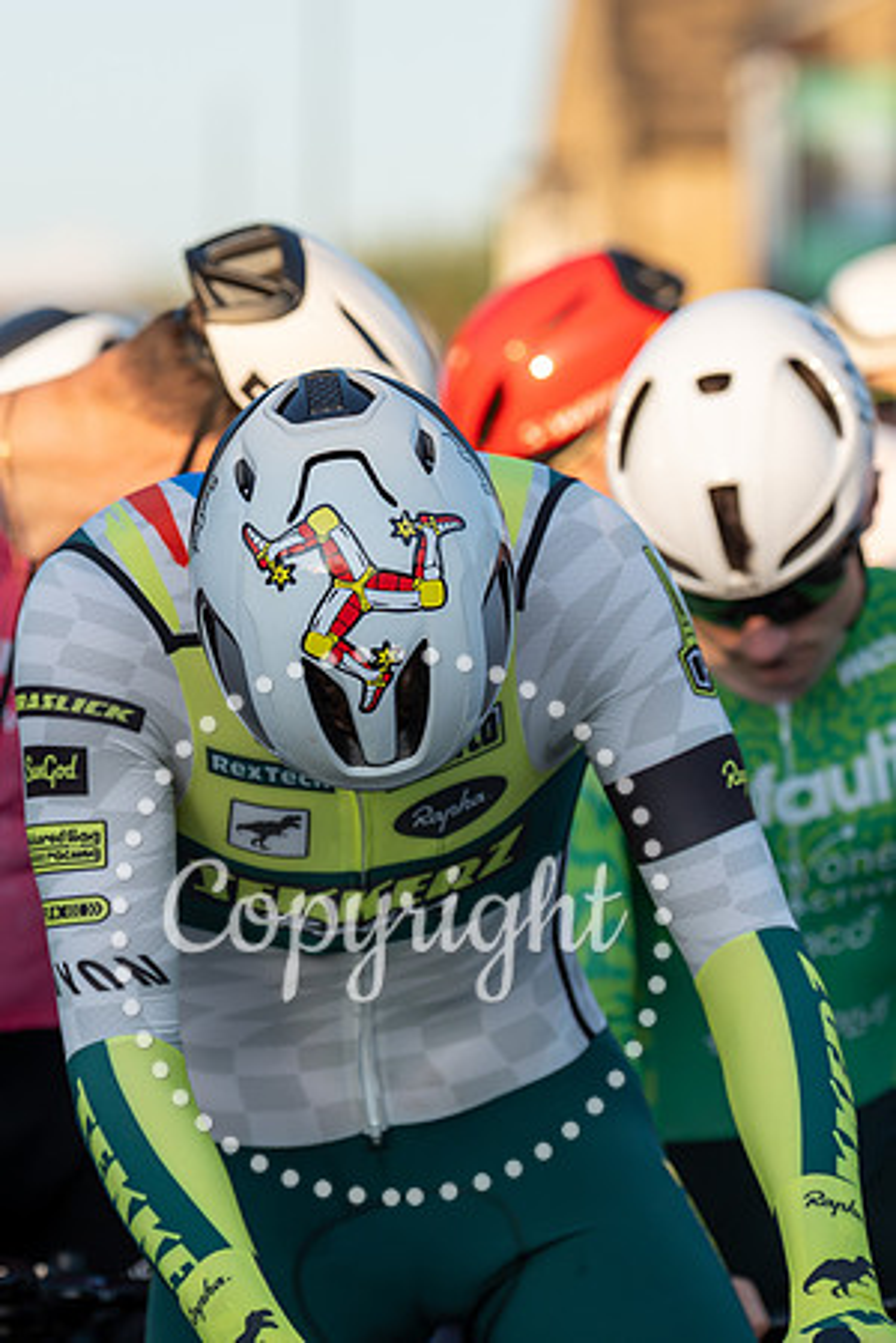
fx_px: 8377
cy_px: 552
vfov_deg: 9.2
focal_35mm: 224
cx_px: 155
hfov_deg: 6.1
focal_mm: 127
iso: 125
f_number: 3.2
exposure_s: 1/800
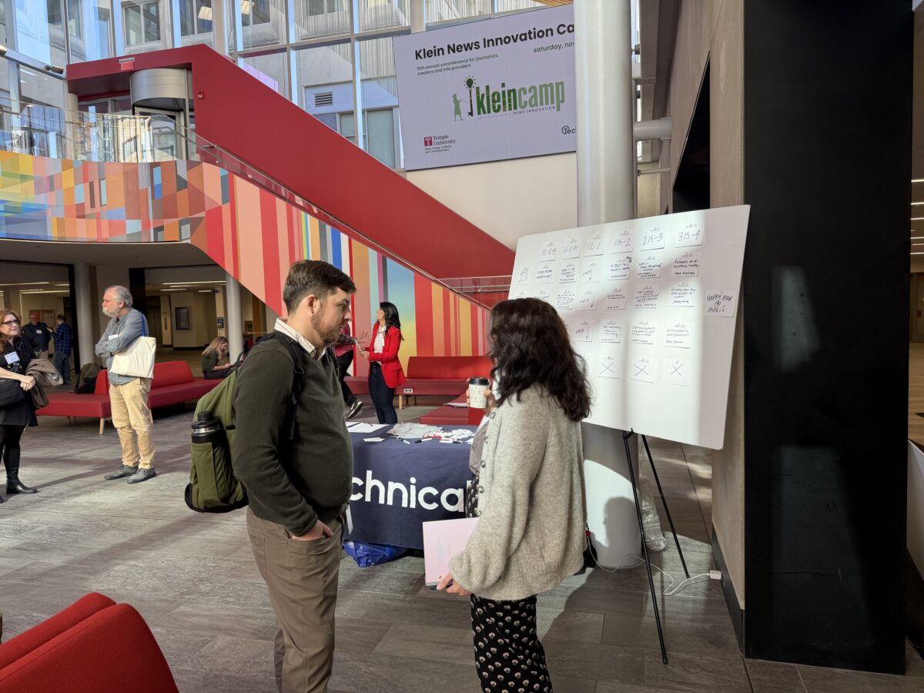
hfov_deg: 71.6
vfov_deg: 56.8
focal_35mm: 24
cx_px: 462
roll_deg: +2.7
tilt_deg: -3.0
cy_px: 346
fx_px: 641
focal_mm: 6.76
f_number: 1.78
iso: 80
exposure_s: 1/209
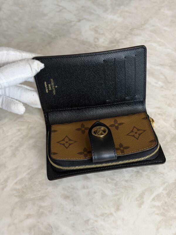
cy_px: 118
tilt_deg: -54.9
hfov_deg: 30.3
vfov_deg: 39.7
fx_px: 325
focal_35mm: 48
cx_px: 88
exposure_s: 1/60
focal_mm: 6.76
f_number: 1.78
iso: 50
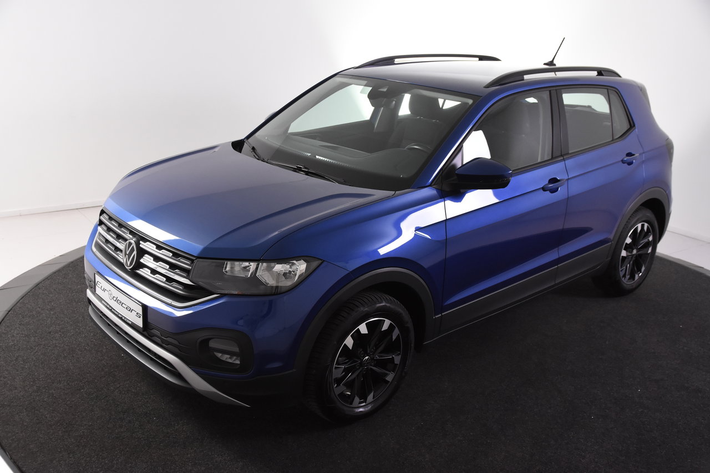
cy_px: 236
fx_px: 710
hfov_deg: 53.1
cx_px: 355
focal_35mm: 36
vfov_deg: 36.9
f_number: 5
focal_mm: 24
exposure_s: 1/100
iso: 1600
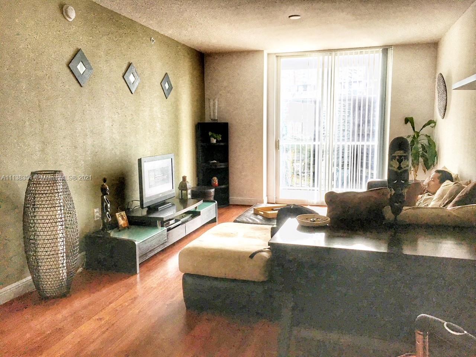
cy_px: 178
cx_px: 238
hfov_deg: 61.7
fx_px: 399
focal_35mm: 29
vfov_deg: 48.2
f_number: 2.2
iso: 32
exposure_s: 1/30
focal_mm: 4.15
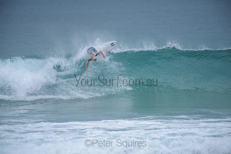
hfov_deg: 4.1
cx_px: 116
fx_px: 3209
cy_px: 77
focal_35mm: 500
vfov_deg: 2.8
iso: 280
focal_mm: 500
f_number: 5.6
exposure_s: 1/2000
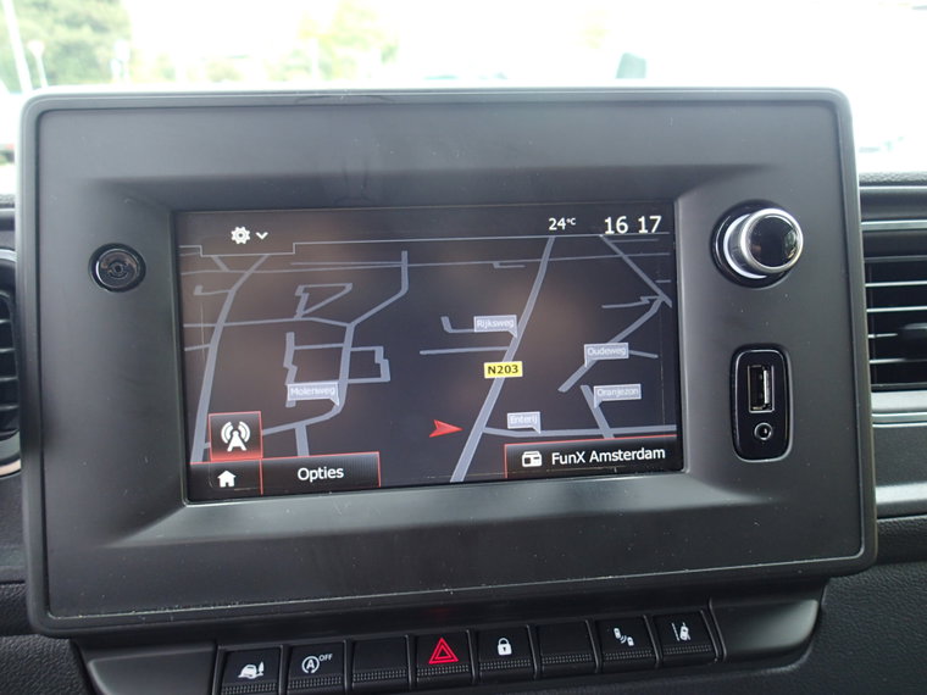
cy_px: 348
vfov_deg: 54.9
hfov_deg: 69.4
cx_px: 464
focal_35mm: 25
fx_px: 669
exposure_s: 1/60
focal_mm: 4.5
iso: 125
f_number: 2
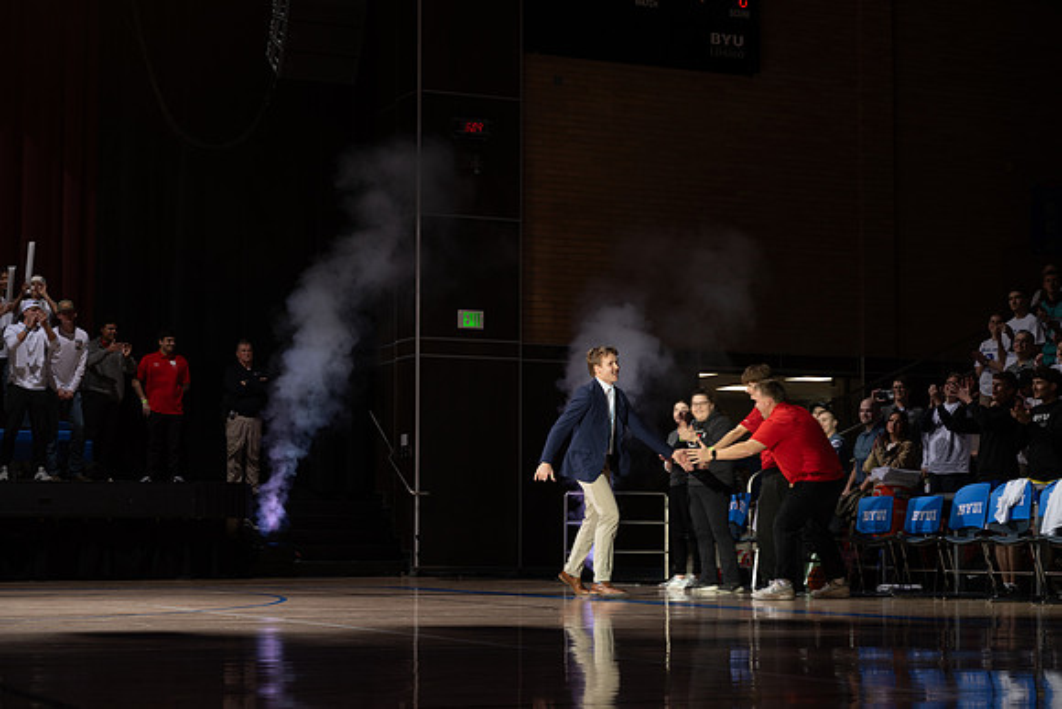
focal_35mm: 70
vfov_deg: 19.5
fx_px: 2065
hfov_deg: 28.8
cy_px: 354
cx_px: 531
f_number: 6.3
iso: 100
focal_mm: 70
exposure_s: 1/60
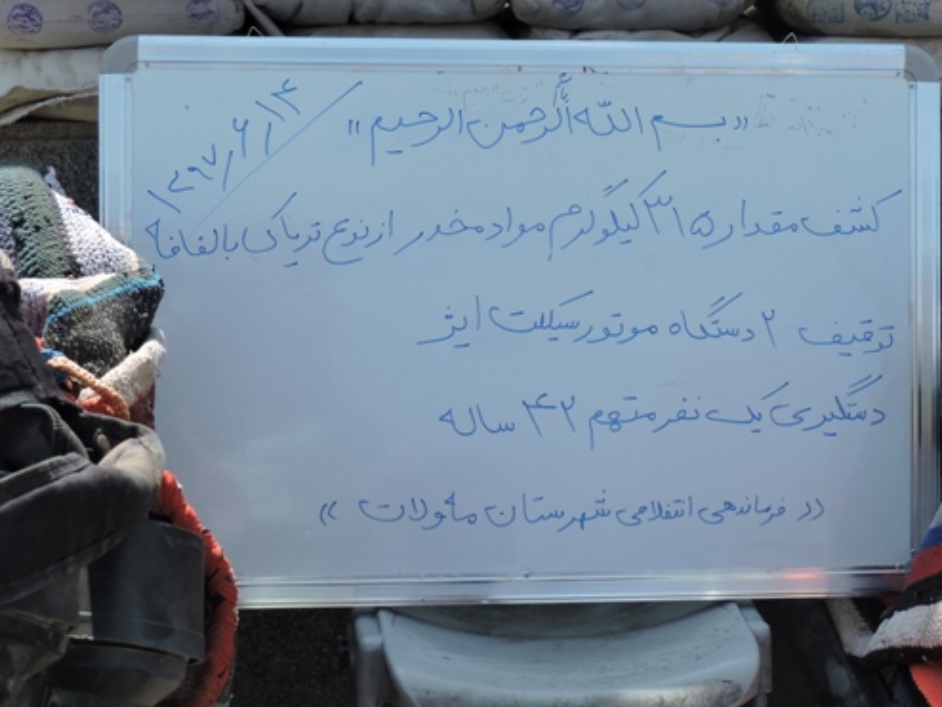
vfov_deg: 16.6
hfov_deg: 21.9
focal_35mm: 89
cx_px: 604
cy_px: 326
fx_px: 2423
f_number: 3.7
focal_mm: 9.8
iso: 100
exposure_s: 1/640
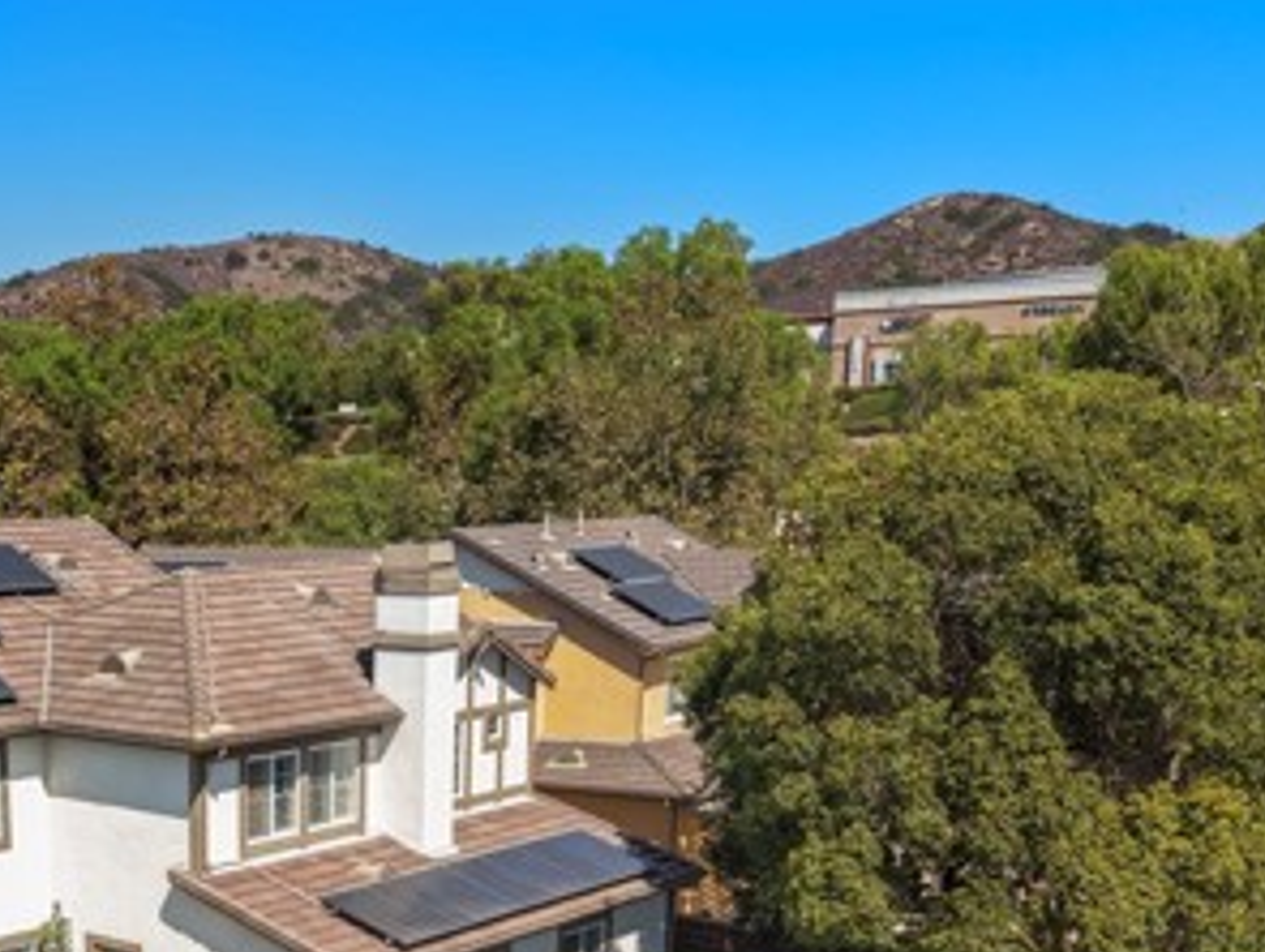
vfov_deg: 26.7
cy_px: 939
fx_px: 1903
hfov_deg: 35.1
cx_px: 184
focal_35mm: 52
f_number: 1.8
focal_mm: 8.67
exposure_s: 1/3000
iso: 100
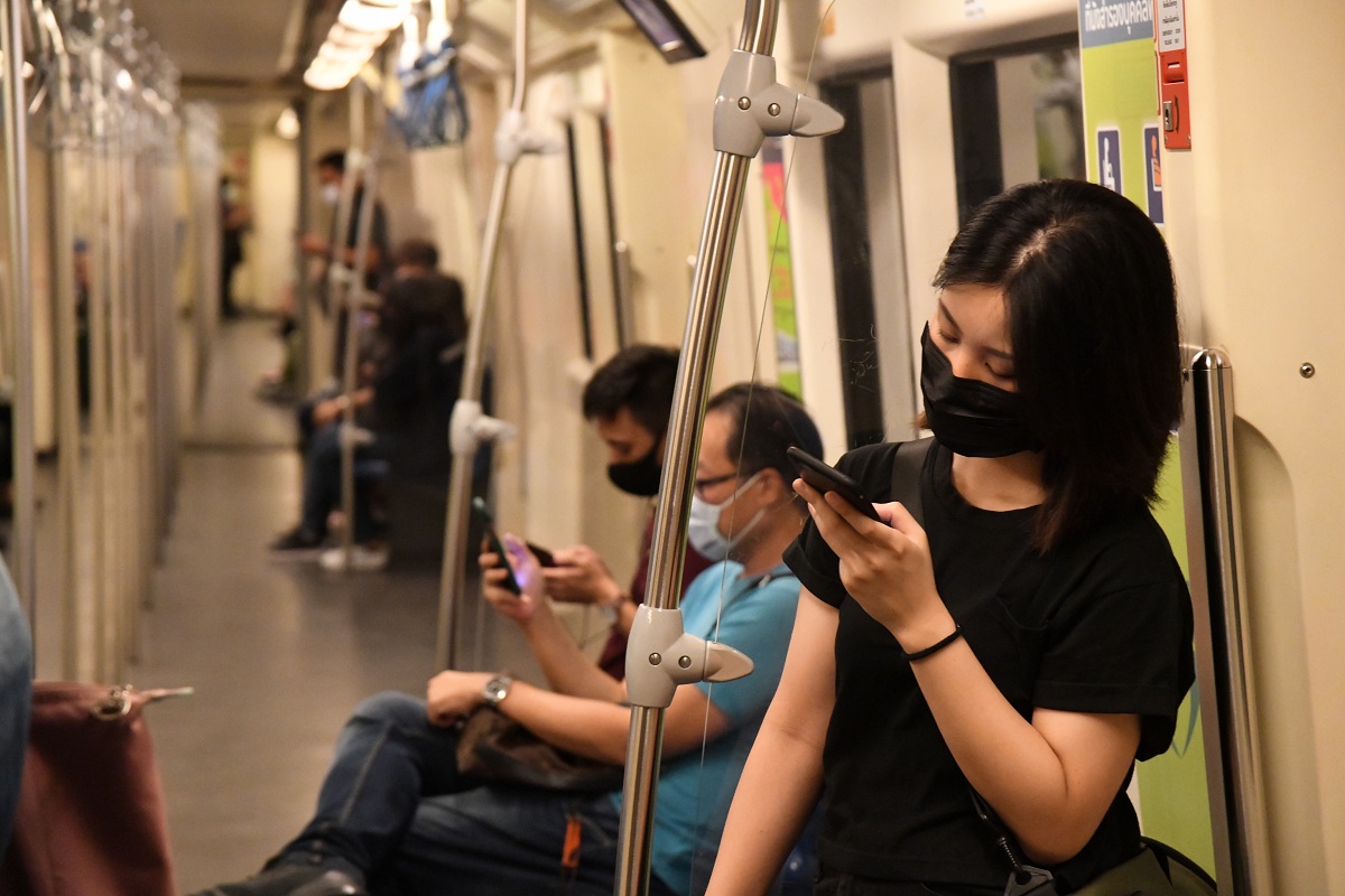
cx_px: 672
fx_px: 3661
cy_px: 448
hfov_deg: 20.8
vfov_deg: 14.0
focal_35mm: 98
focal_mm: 98
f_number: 5.6
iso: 10000
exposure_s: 1/160
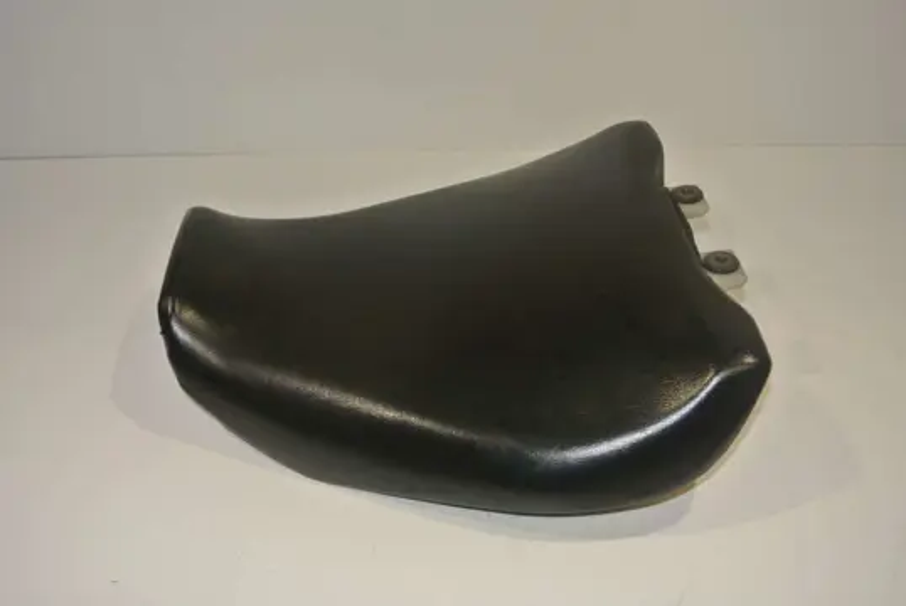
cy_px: 303
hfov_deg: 51.8
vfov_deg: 36.0
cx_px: 453
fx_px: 932
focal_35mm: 37
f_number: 4
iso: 200
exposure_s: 1/60
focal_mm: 14
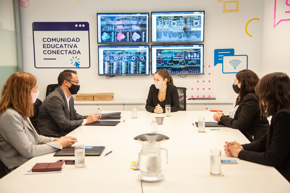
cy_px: 96
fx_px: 370
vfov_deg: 29.2
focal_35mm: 46
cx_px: 145
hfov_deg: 42.8
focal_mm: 46
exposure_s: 1/100
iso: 1600
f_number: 4
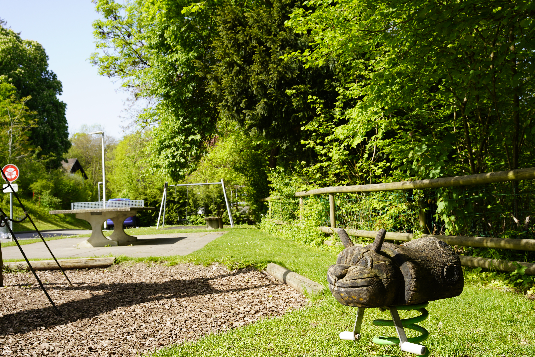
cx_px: 268
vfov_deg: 33.4
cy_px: 178
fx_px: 594
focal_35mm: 40
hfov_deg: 48.5
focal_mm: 40
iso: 100
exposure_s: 1/100
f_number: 7.1
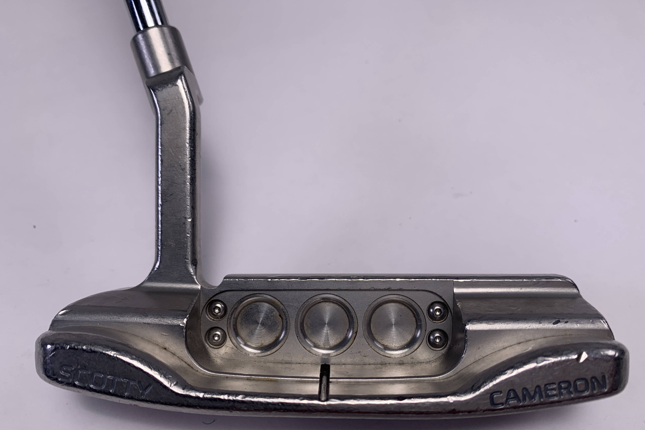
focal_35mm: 28
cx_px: 329
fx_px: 502
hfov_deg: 65.5
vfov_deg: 46.3
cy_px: 236
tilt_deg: -51.7
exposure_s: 1/564
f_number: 1.8
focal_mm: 4.25
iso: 25
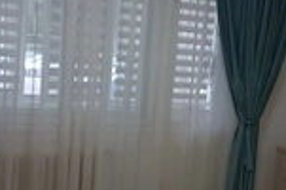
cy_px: 127
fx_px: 547
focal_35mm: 69
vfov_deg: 19.6
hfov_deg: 29.3
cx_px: 167
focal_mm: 4.6
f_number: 1.8
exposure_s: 1/50
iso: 250
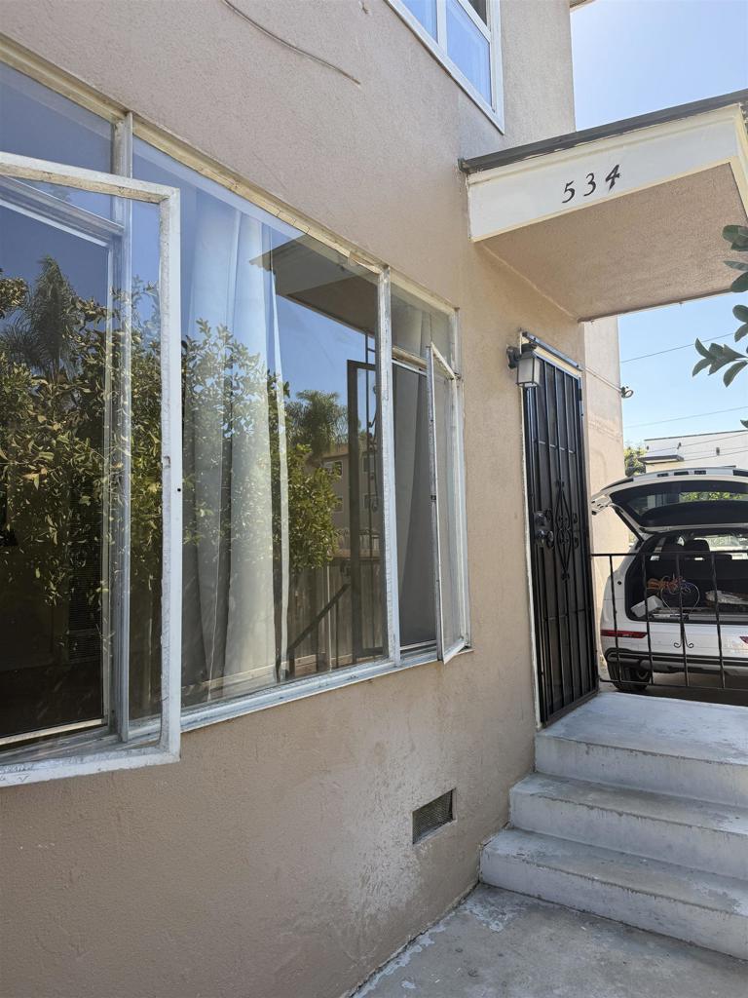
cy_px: 499
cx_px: 374
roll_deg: +0.0
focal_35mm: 24
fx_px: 691
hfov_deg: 56.8
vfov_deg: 71.6
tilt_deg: +6.4
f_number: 1.78
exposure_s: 1/992
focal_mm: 6.76
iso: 100
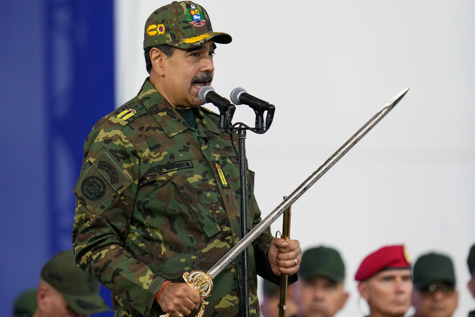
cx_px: 238
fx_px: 5277
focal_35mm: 400
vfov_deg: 3.4
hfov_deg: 5.2
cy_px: 158
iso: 2000
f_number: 4
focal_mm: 400
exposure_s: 1/500
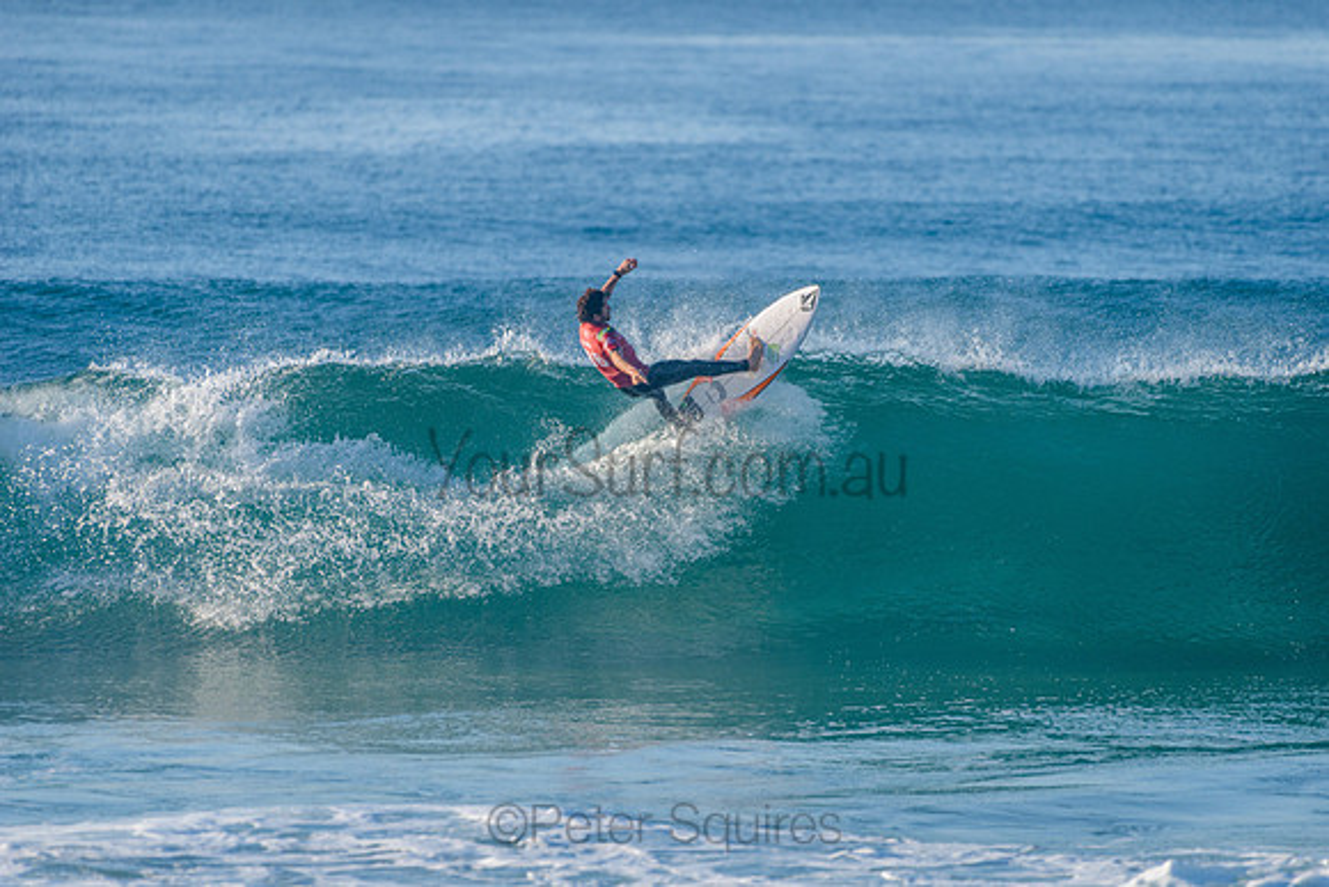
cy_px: 444
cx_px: 664
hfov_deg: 4.1
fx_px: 18469
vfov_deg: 2.8
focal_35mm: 500
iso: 500
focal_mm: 500
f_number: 5.6
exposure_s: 1/2000
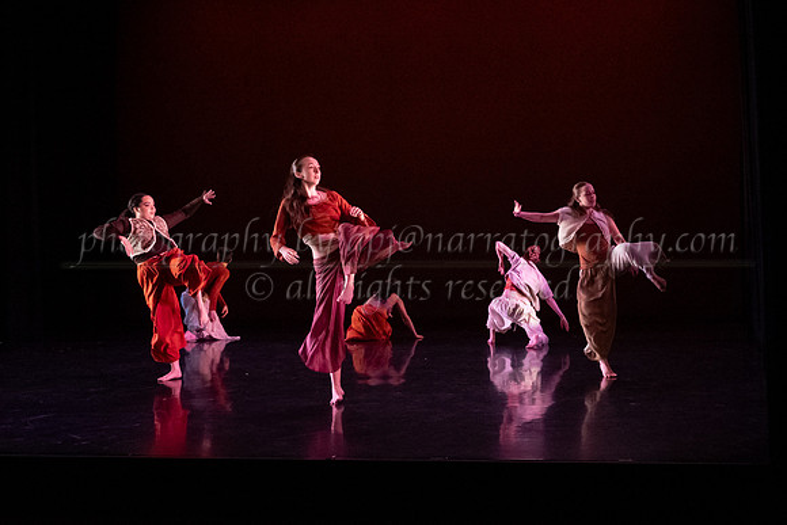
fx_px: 1097
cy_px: 277
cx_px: 551
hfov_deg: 38.8
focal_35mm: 50
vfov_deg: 26.9
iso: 4000
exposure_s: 1/400
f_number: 4
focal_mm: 31.5
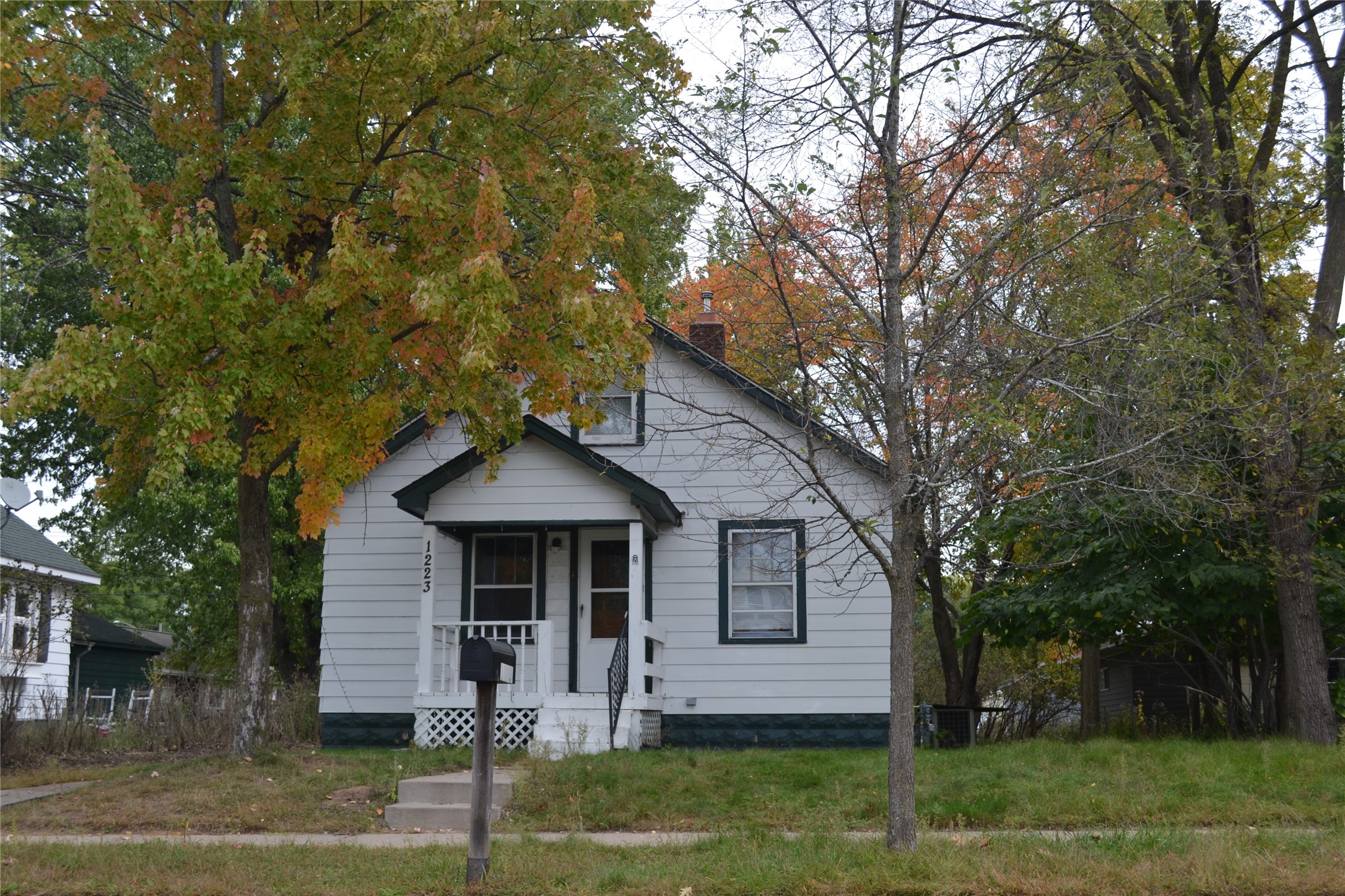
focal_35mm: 39
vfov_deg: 34.2
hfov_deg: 49.6
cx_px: 672
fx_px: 1457
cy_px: 448
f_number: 5.6
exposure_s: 1/125
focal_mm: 26
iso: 100
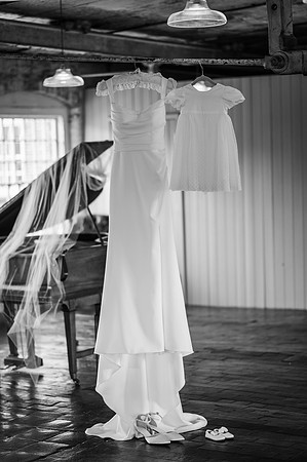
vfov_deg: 23.9
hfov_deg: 16.0
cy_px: 231
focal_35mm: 85
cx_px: 154
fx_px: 1090
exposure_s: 1/200
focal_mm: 85
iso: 140
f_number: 2
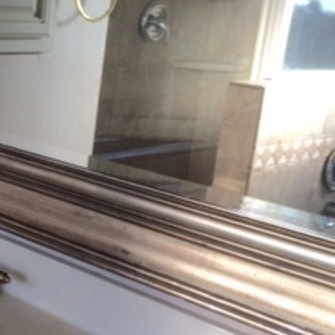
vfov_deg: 22.1
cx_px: -29
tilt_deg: -15.8
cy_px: 219
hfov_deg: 21.1
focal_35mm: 78
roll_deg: -4.7
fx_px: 854
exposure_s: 1/60
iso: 40
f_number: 2.2
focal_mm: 4.15
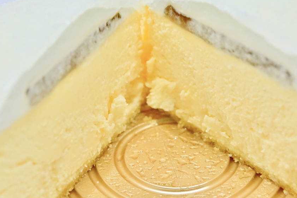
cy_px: 86
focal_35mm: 107
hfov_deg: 19.1
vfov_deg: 12.8
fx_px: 882
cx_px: 151
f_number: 6.3
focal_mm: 60
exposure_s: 1/125
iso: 4000
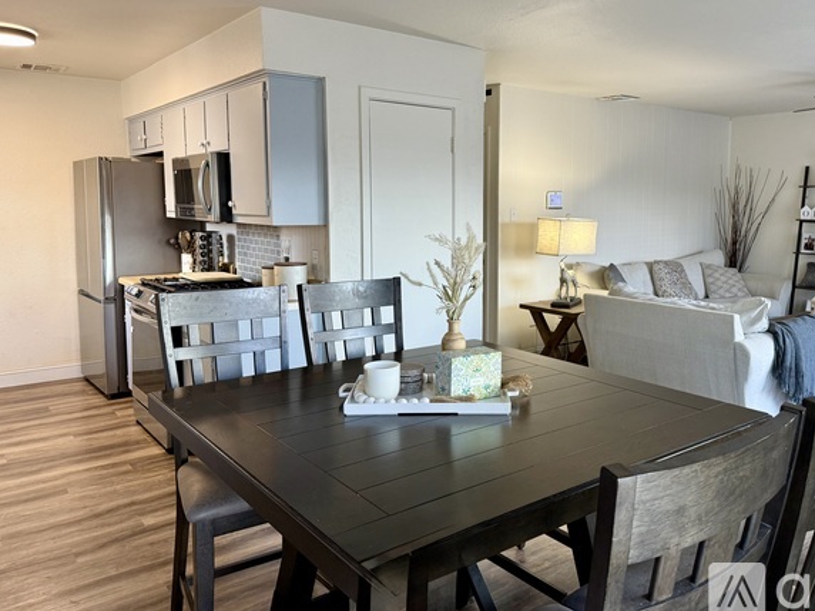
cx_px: 464
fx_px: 659
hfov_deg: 63.2
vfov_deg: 49.6
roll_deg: +0.1
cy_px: 263
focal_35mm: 28
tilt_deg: -5.8
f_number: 1.78
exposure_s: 1/60
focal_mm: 6.76
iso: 200
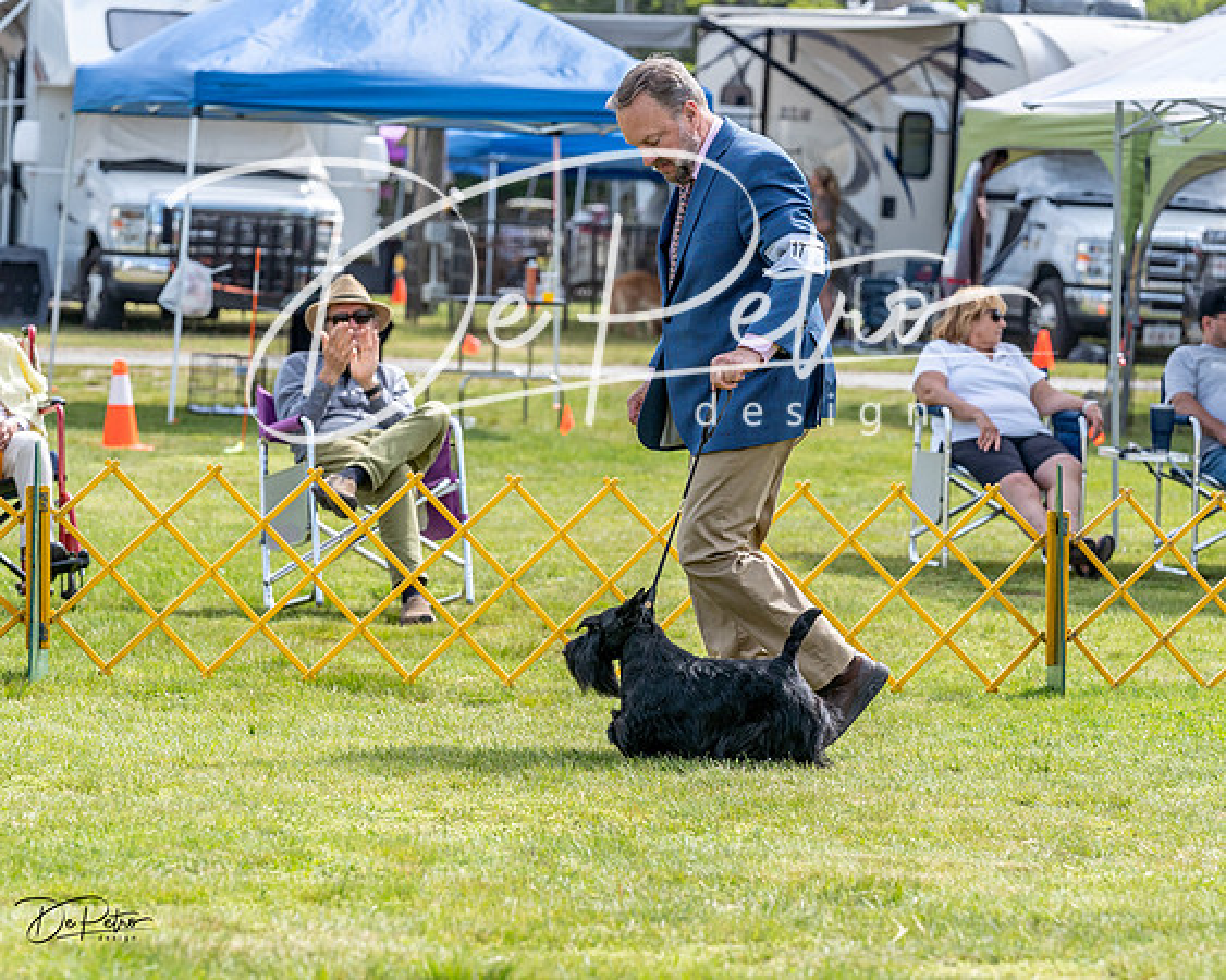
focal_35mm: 168
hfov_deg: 11.5
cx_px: 613
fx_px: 6079
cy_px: 510
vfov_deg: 9.2
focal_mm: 143
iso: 500
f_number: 5.6
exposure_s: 1/1250
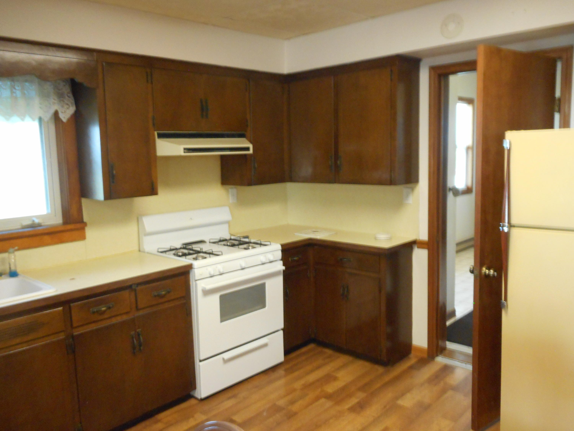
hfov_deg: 61.7
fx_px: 481
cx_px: 287
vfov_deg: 48.2
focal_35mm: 29
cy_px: 216
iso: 450
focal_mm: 5.2
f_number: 4
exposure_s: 1/25
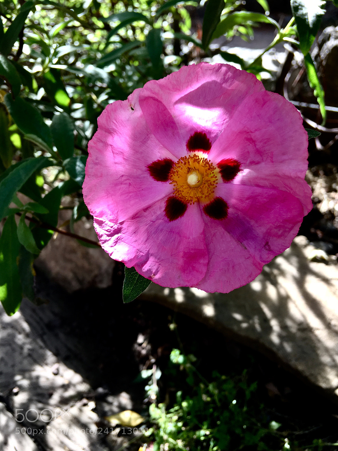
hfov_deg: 46.8
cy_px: 221
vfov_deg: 60.0
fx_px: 391
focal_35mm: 30
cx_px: 172
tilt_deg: -28.3
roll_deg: -1.1
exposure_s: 1/106
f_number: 2.2
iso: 25
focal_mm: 4.15
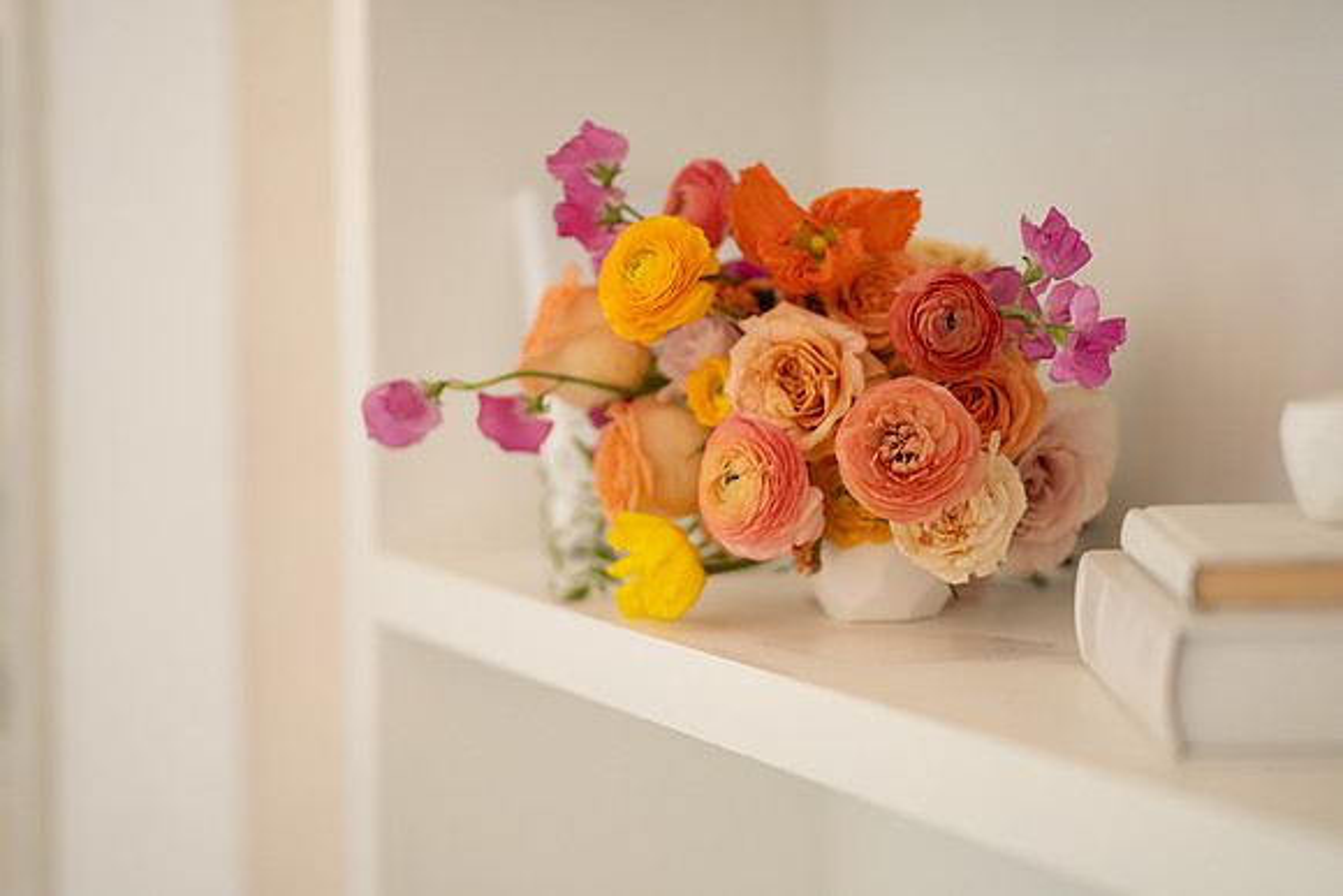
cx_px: 672
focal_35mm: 85
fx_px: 3172
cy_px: 448
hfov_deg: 23.9
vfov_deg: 16.1
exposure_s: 1/200
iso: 400
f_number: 1.8
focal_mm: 85
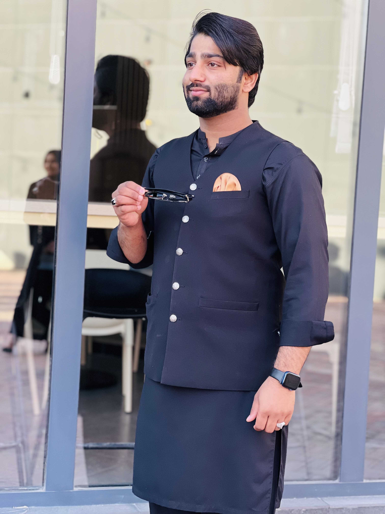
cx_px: 192
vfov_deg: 25.3
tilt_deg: -2.8
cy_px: 257
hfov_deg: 19.1
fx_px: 1142
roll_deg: -3.1
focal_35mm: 77
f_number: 2.8
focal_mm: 9
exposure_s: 1/121
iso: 160
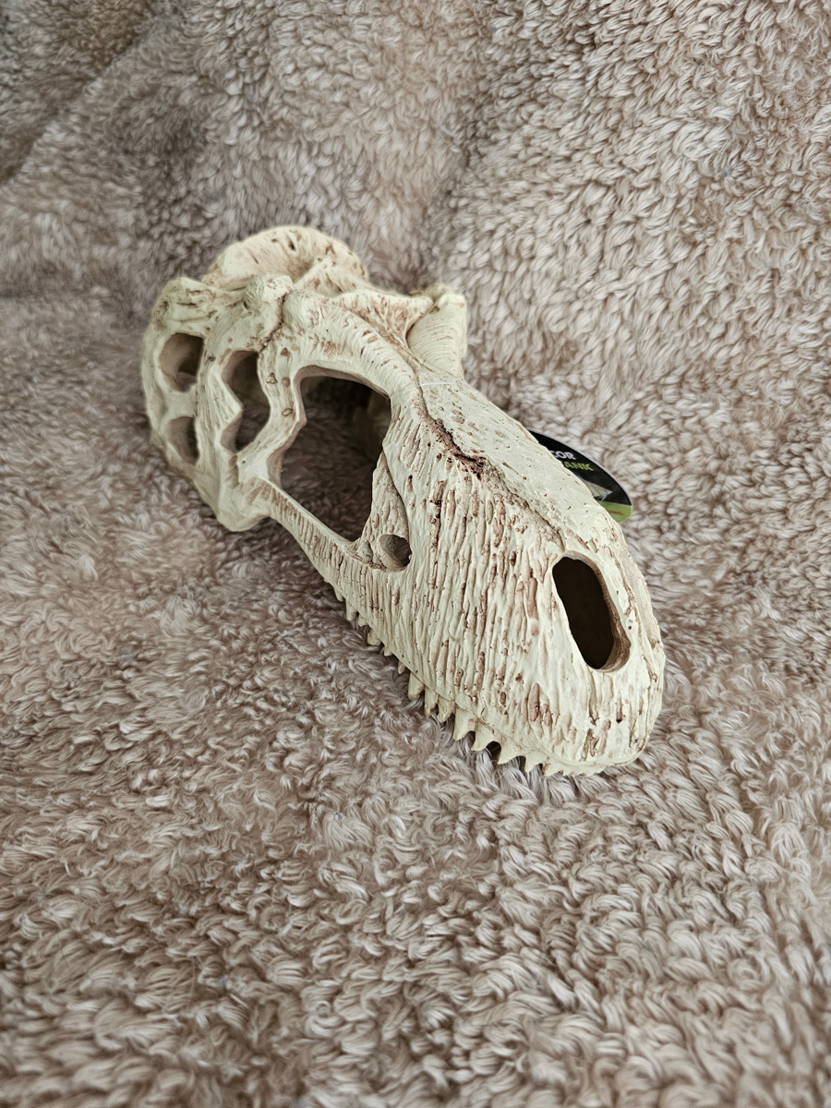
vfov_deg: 73.9
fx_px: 736
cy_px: 554
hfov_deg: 58.9
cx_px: 416
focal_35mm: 23
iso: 500
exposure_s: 1/60
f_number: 1.7
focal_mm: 6.3
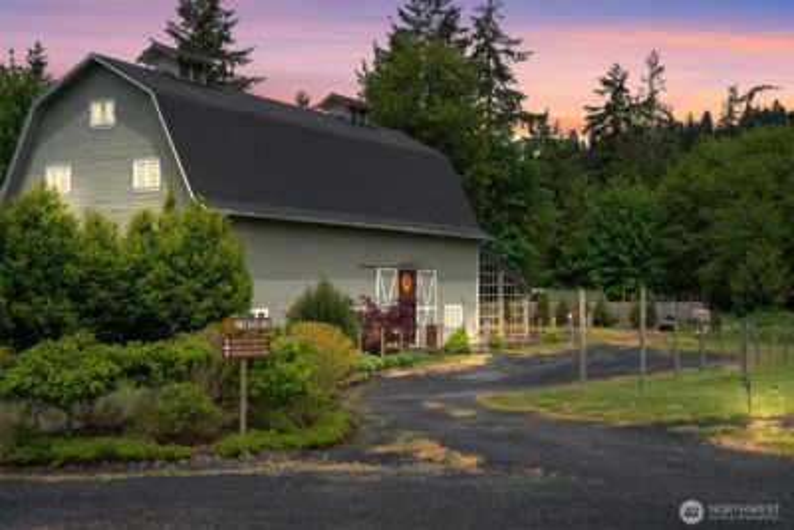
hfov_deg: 39.6
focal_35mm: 50
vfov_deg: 27.0
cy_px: 265
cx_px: 397
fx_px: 1103
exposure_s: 1/4000
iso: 100
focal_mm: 50
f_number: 1.8
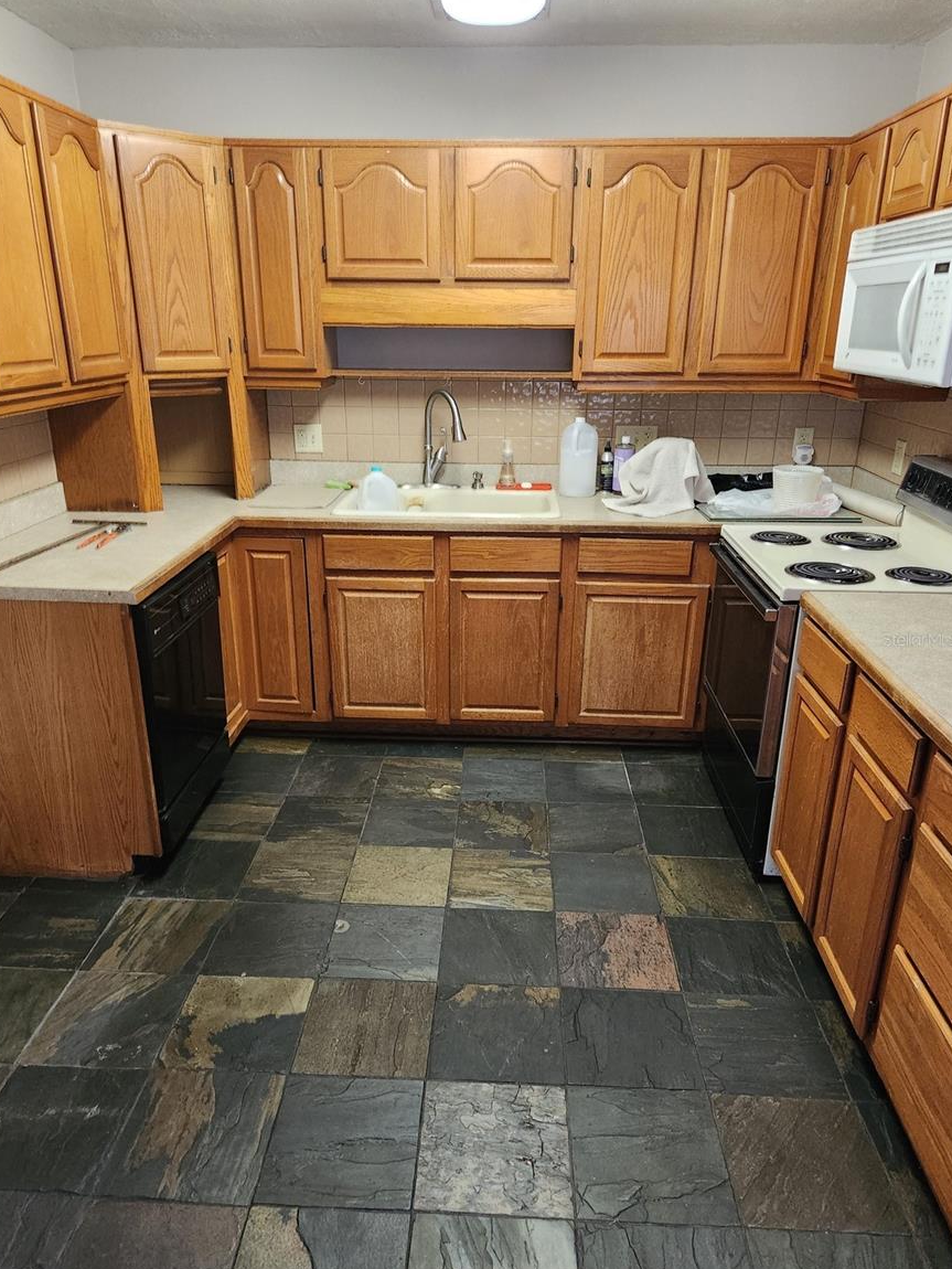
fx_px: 880
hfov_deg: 56.8
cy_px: 639
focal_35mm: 24
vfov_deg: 71.6
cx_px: 464
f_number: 1.8
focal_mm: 5.4
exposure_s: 1/120
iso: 800
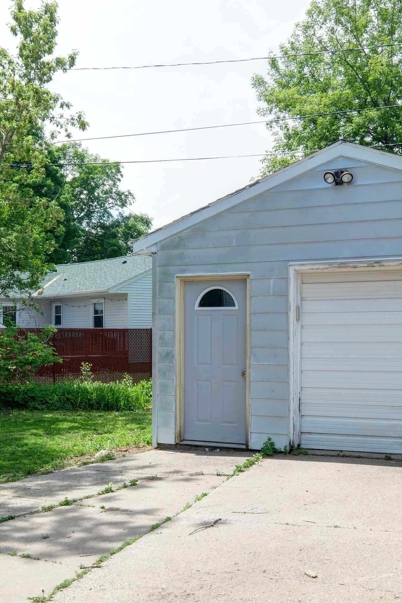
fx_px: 804
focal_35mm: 48
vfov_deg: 41.1
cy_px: 329
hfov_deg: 28.1
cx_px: 196
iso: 400
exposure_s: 1/60
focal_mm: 19.1
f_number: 16
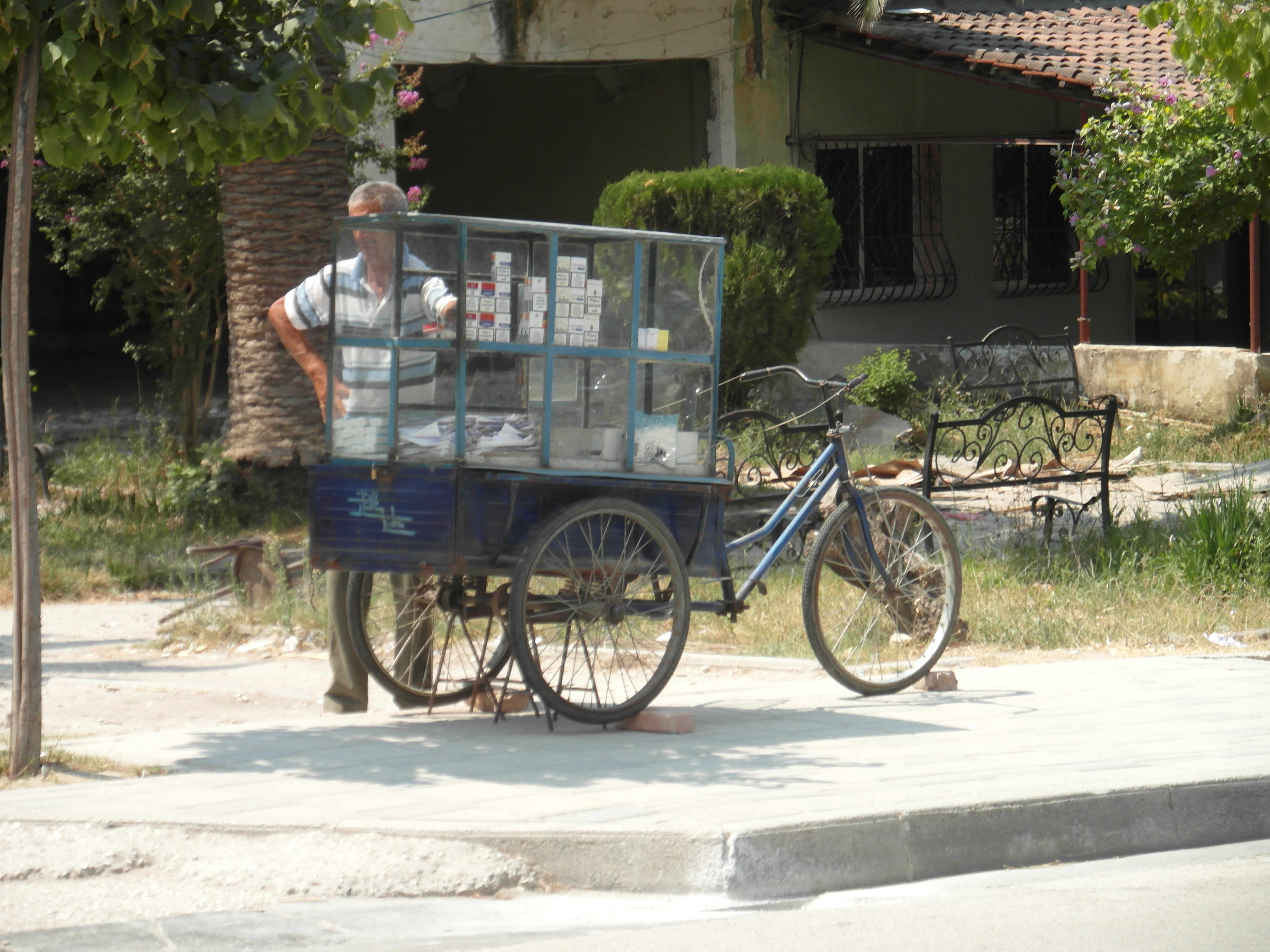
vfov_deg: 8.3
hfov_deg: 11.1
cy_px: 476
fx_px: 6531
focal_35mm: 178
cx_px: 635
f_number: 4.4
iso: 80
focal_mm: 28.9
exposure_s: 1/250
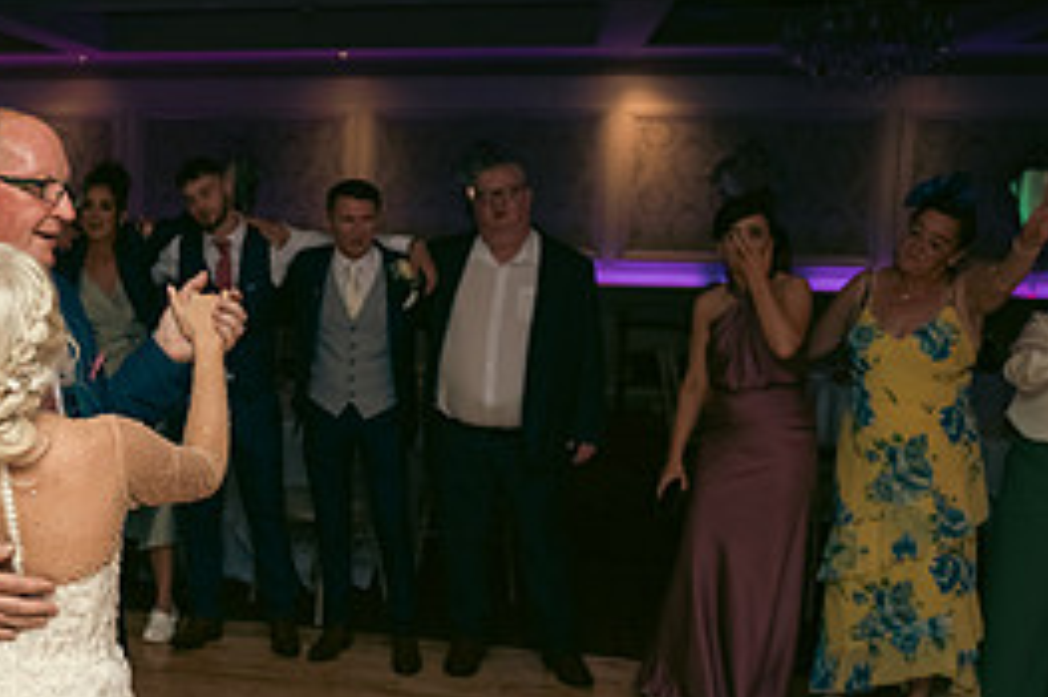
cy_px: 400
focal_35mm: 53
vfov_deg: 25.5
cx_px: 12
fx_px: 1542
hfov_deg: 34.3
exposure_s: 1/160
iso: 800
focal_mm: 24
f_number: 3.5
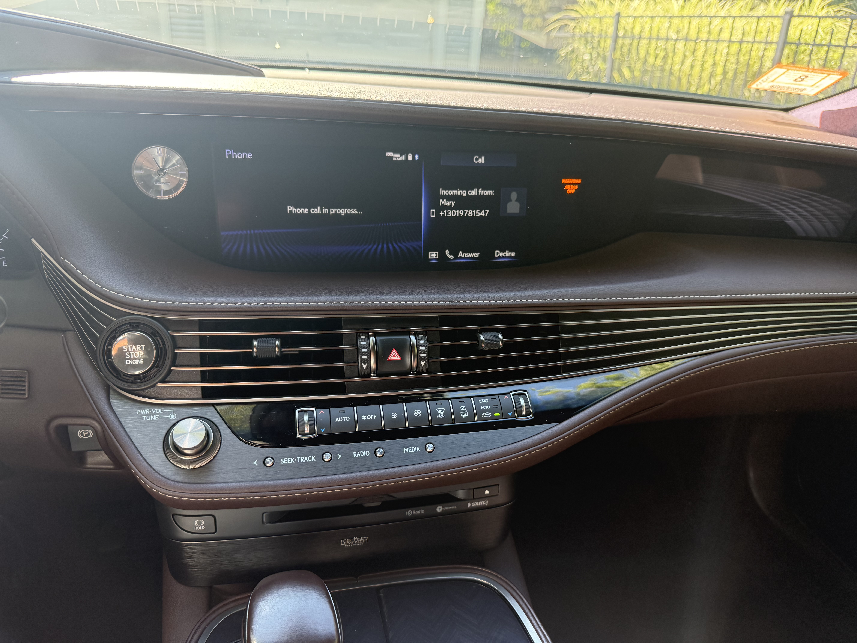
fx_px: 594
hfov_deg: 71.6
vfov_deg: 56.8
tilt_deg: -21.5
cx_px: 428
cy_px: 322
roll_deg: -2.8
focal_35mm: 24
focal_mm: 6.76
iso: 200
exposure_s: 1/142
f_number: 1.78
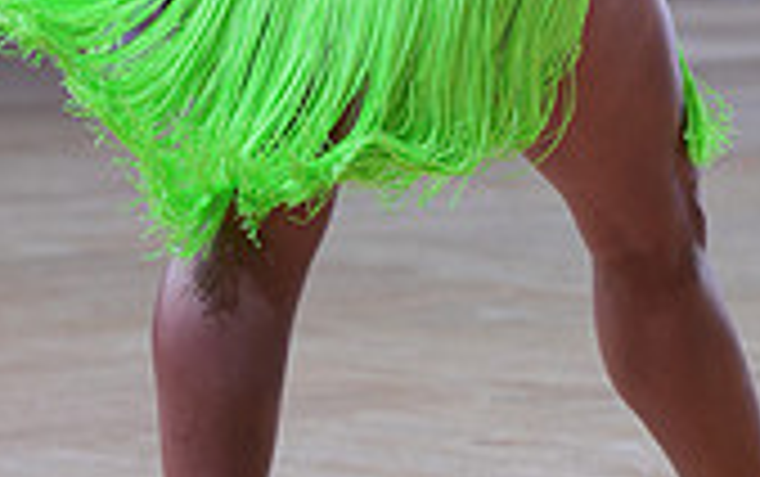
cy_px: -230
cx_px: 569
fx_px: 7381
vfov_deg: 3.7
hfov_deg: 5.9
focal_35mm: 356
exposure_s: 1/400
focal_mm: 102
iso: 500
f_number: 4
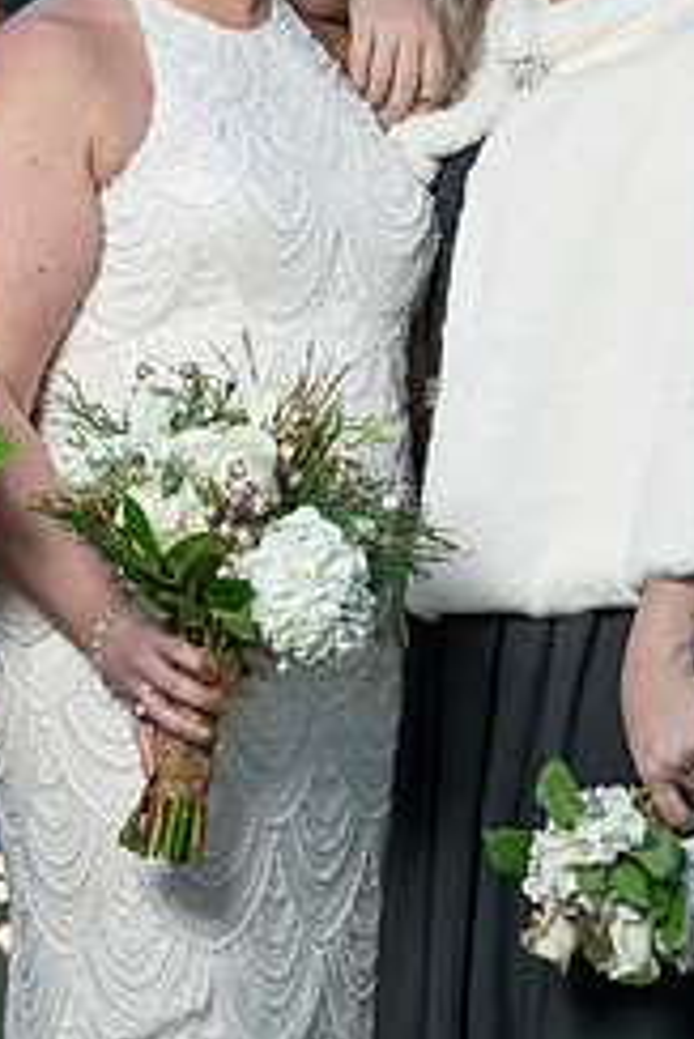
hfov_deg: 3.1
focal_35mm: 445
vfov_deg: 4.6
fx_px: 12849
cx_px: 217
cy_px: 313
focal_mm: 187
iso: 1600
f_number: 4
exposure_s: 1/250
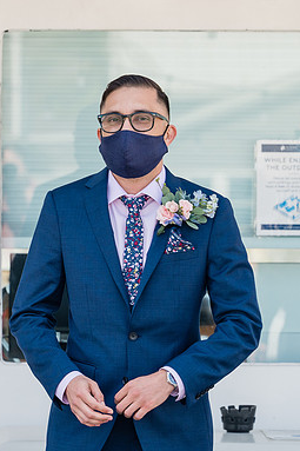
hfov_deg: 5.1
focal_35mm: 268
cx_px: 168
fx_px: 3353
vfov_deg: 7.7
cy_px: 209
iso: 160
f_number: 4.5
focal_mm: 130
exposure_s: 1/500
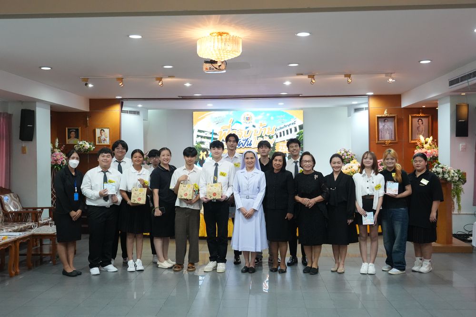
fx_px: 536
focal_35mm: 40
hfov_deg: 47.9
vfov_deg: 33.0
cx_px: 238
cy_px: 158
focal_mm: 27
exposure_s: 1/125
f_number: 5
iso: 3200
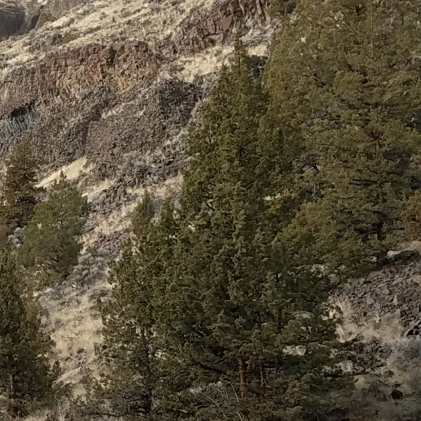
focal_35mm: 76
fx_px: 1046
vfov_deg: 22.7
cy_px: 178
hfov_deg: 21.4
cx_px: -59
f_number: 1.7
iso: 40
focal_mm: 4.2
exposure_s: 1/1040
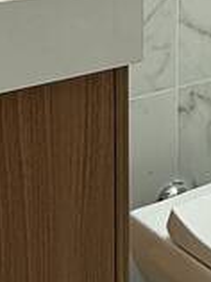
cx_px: 265
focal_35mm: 96
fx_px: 782
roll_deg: -1.4
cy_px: -150
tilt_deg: +0.8
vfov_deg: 18.1
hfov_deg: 14.8
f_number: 2.2
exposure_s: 1/312
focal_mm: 2.22
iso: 50
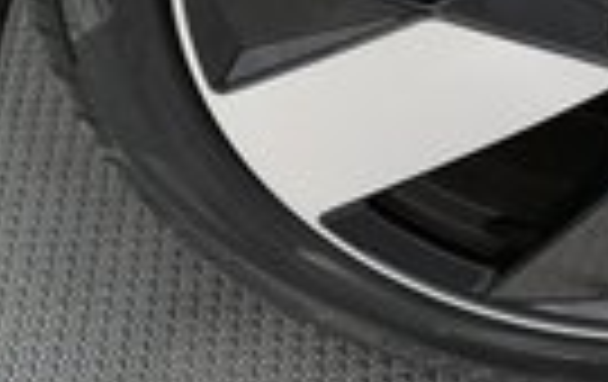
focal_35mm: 135
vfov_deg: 9.6
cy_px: -63
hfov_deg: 15.1
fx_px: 2242
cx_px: 671
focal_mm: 28
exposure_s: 1/250
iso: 3200
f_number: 2.8
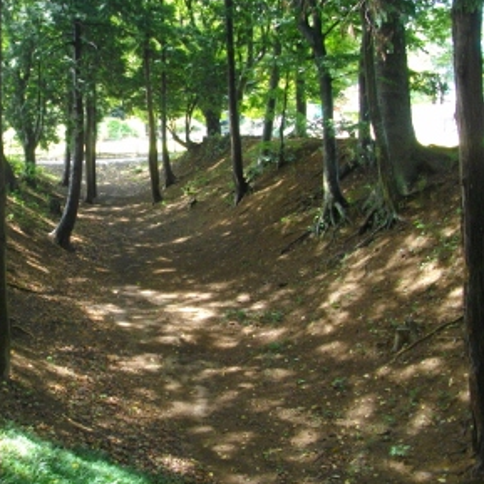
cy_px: 197
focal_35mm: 49
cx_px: 129
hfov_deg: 34.1
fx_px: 775
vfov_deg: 34.6
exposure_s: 1/100
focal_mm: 5.7
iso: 272
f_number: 2.9
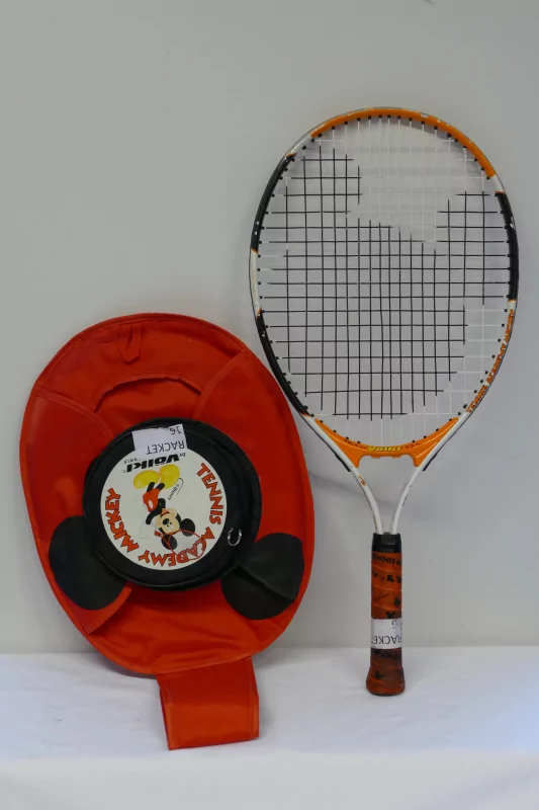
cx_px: 270
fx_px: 1146
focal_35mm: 51
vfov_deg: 38.9
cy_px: 405
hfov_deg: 26.5
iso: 500
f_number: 3.4
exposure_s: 1/80
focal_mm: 18.77
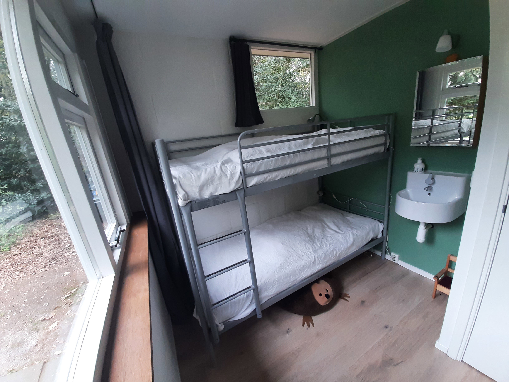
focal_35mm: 13
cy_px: 191
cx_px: 254
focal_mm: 1.42
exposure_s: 1/50
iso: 100
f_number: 2.2
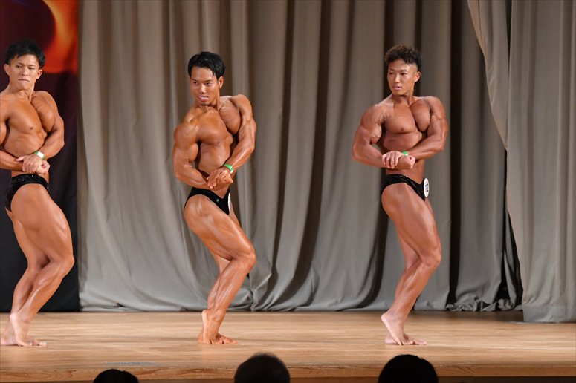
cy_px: 192
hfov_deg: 8.6
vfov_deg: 5.7
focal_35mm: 240
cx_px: 288
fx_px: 3838
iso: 5000
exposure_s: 1/400
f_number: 5.6
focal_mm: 160
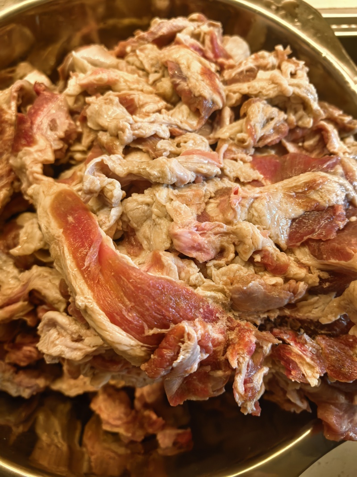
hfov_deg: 56.8
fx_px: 330
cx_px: 178
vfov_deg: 71.6
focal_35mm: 24
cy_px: 238
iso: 500
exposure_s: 1/100
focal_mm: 6.98
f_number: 2
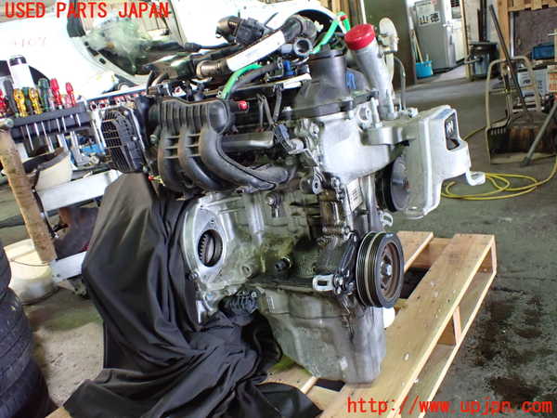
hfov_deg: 60.0
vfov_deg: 46.8
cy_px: 209
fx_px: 483
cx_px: 278
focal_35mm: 30
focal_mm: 5.4
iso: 800
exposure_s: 1/60
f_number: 2.3
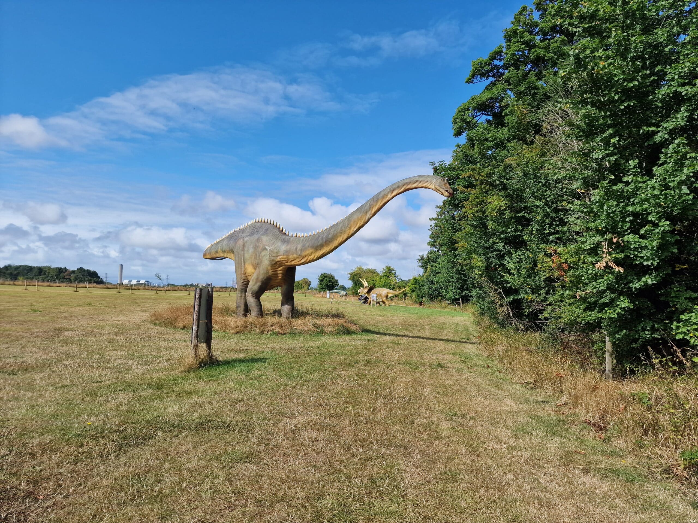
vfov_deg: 58.9
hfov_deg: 73.9
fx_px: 464
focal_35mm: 23
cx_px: 349
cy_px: 262
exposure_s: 1/1764
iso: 50
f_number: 1.8
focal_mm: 6.4
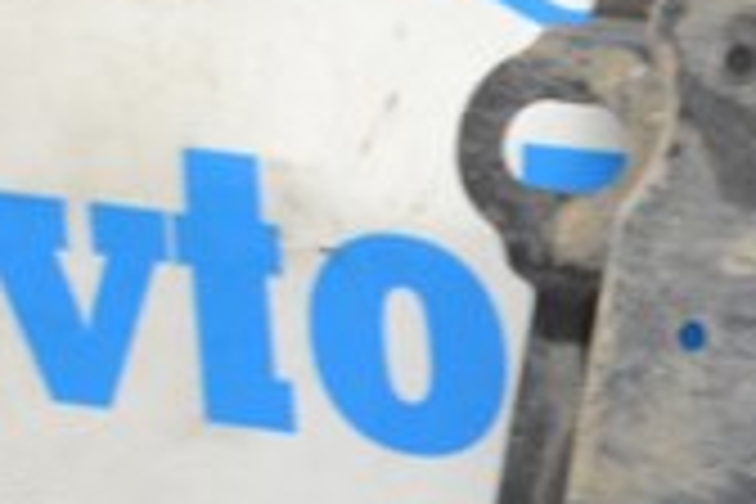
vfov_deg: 5.2
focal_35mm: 256
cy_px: 1181
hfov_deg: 7.5
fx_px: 5376
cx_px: 1868
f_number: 4.5
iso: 400
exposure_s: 1/30
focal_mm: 28
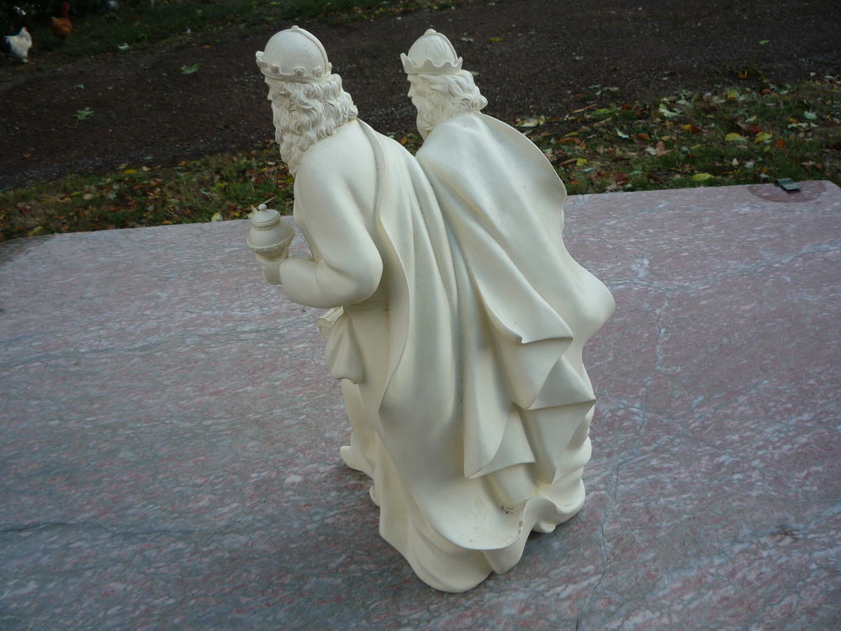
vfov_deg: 46.8
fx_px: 729
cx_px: 420
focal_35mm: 30
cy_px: 316
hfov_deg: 60.0
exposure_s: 1/100
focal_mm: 5.2
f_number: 4
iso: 100
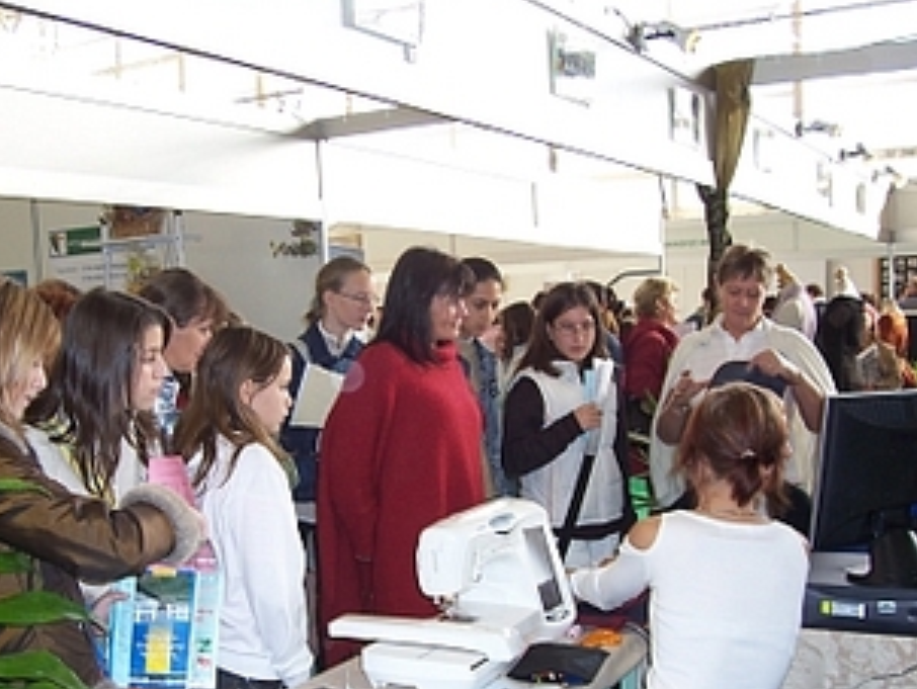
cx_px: 370
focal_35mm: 45
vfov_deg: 32.0
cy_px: 446
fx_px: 1193
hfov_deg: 41.9
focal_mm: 5.6
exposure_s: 1/60
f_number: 2.7
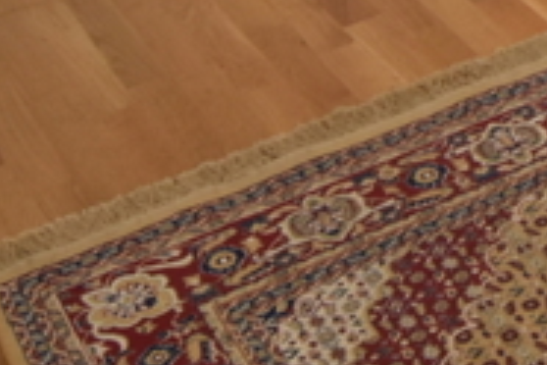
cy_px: -238
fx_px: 1762
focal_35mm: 116
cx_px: 912
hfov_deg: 15.7
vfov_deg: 11.2
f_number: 4.8
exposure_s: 1/30
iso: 400
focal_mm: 12
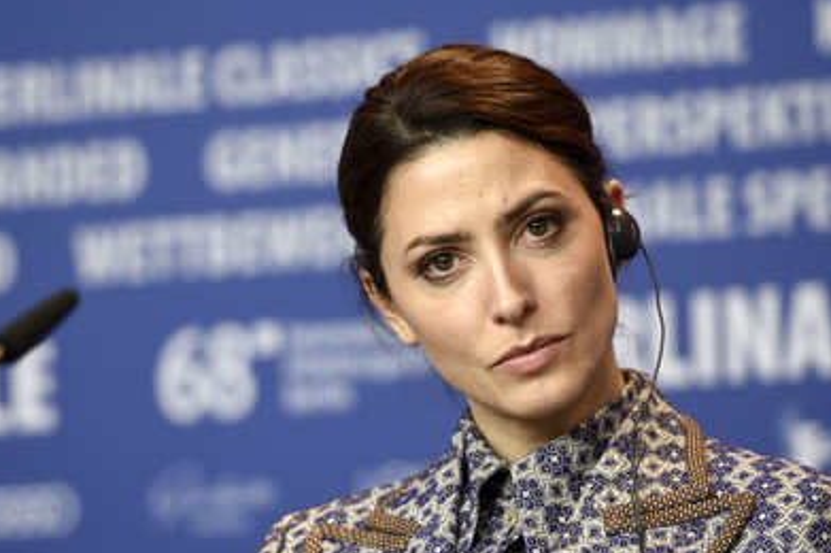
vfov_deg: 4.0
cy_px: 313
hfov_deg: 6.0
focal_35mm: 346
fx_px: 7980
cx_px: 360
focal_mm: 200
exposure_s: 1/320
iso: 640
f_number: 3.2
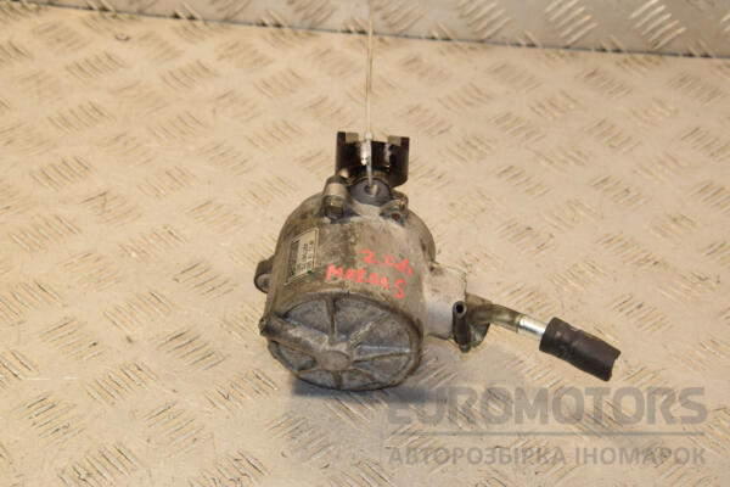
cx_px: 365
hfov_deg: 26.0
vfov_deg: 17.5
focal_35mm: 78
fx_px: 1582
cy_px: 244
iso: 800
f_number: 8
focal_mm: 52
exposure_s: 1/200
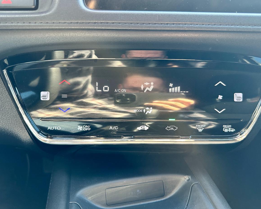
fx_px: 201
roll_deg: -3.2
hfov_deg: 66.0
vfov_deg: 54.9
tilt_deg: -28.5
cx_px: 137
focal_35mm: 26
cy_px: 101
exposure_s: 1/120
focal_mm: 6.86
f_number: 1.78
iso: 250
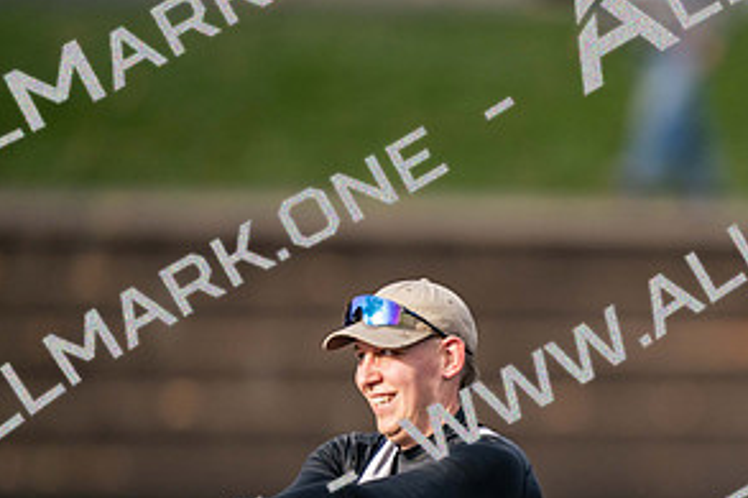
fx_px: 24690
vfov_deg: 1.2
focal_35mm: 1189
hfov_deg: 1.7
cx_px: 715
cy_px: 469
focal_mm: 600
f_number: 4
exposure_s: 1/2500
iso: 400
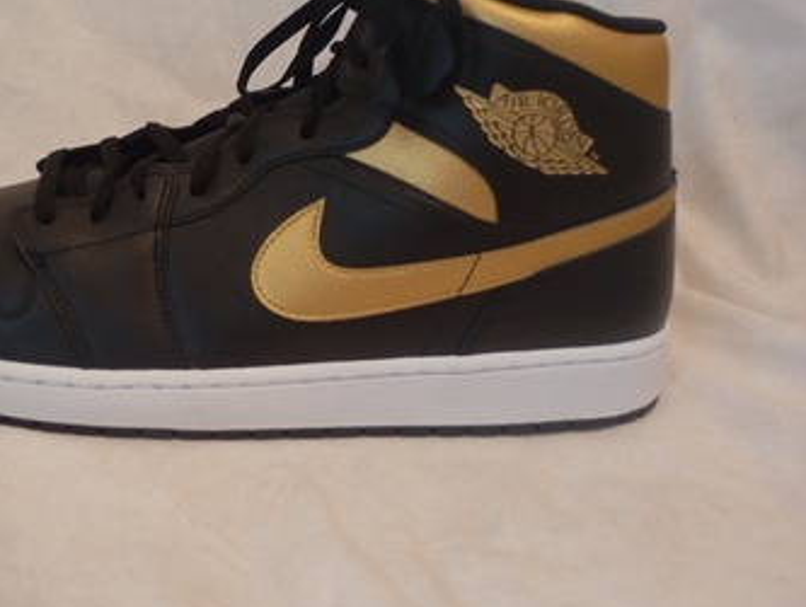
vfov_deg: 33.5
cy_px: 215
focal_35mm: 43
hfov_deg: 42.3
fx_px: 1003
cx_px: 191
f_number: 1.8
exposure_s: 1/33.3
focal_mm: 4.27
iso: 987
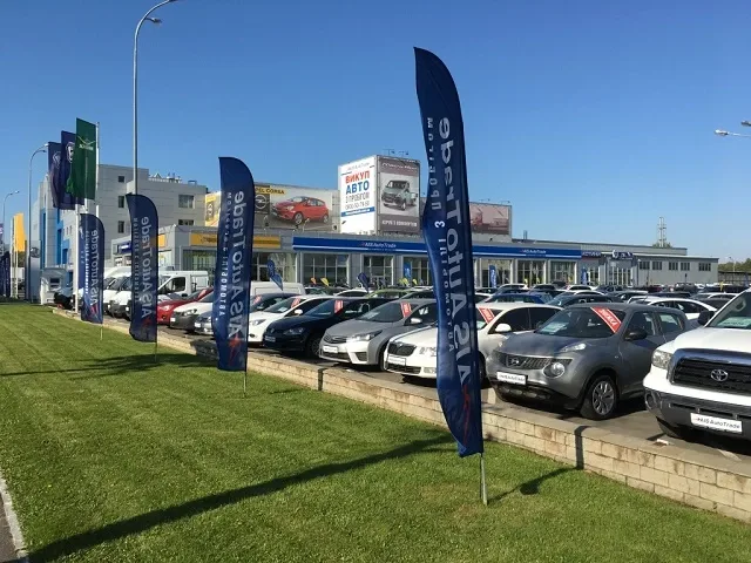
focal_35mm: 29
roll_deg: -0.3
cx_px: 376
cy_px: 282
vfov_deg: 48.2
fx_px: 629
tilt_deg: +1.3
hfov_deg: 61.7
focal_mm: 4.15
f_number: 2.2
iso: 25
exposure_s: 1/1508
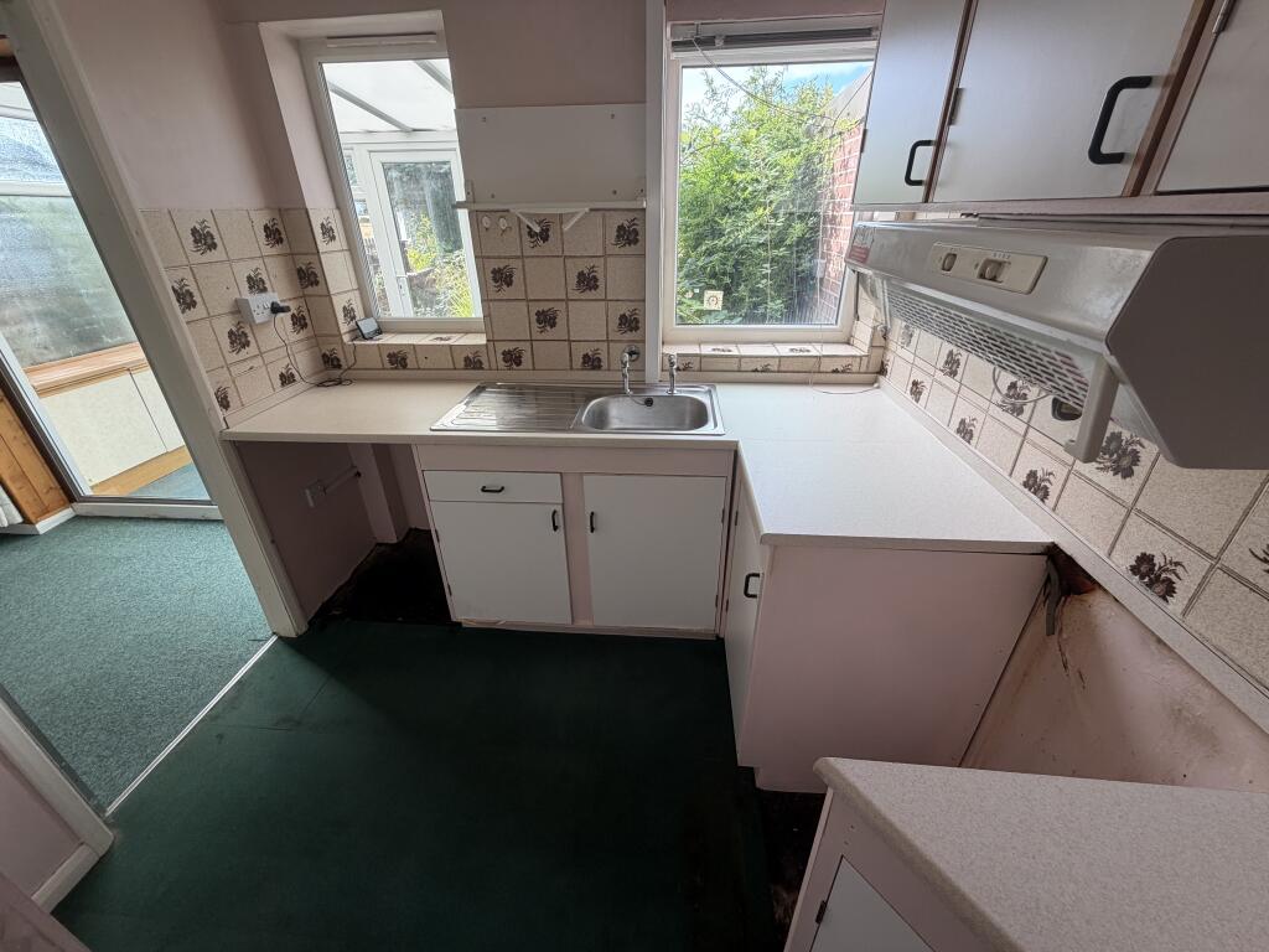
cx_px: 634
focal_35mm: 14
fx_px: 513
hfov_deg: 102.1
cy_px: 476
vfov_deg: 85.7
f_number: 2.2
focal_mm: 2.22
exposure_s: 1/121
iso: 64
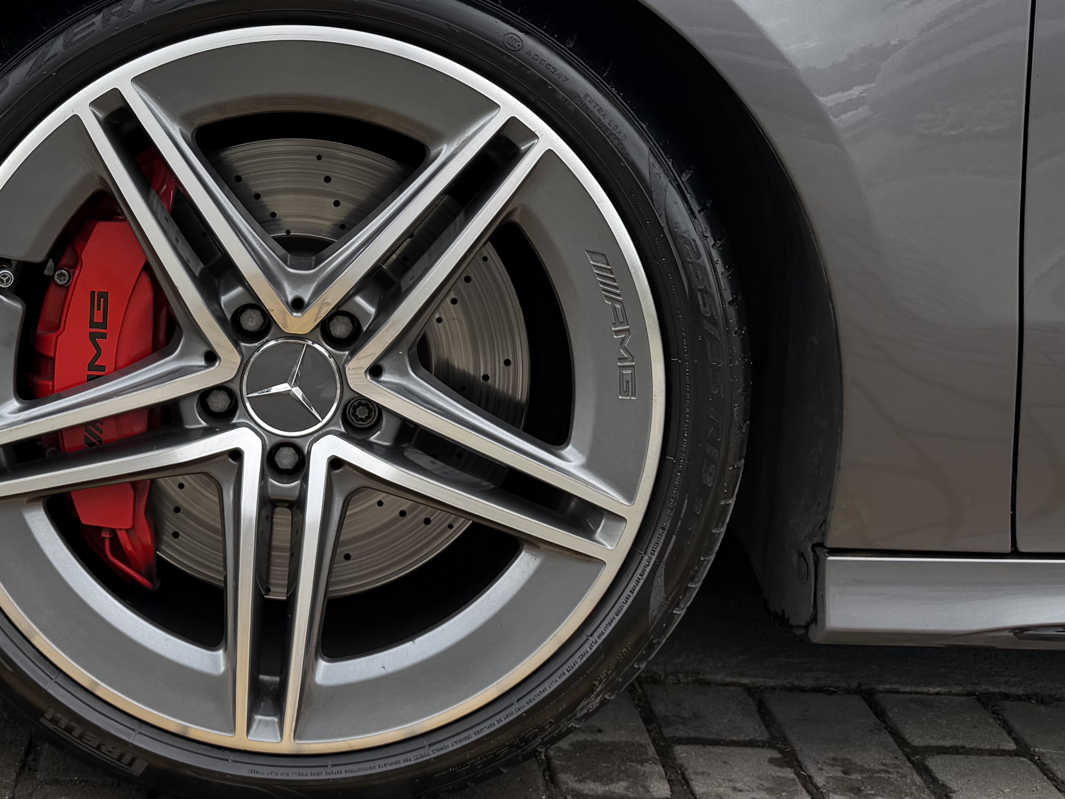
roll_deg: -2.1
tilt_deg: -7.7
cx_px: 245
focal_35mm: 51
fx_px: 1569
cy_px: 226
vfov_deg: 28.2
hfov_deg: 36.5
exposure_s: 1/1653
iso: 80
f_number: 1.78
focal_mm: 6.76
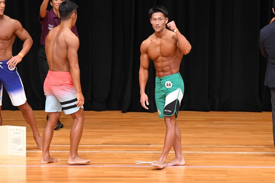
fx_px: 2123
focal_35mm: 278
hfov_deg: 7.4
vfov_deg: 4.9
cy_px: 88
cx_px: 158
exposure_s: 1/400
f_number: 5.6
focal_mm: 160
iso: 4000
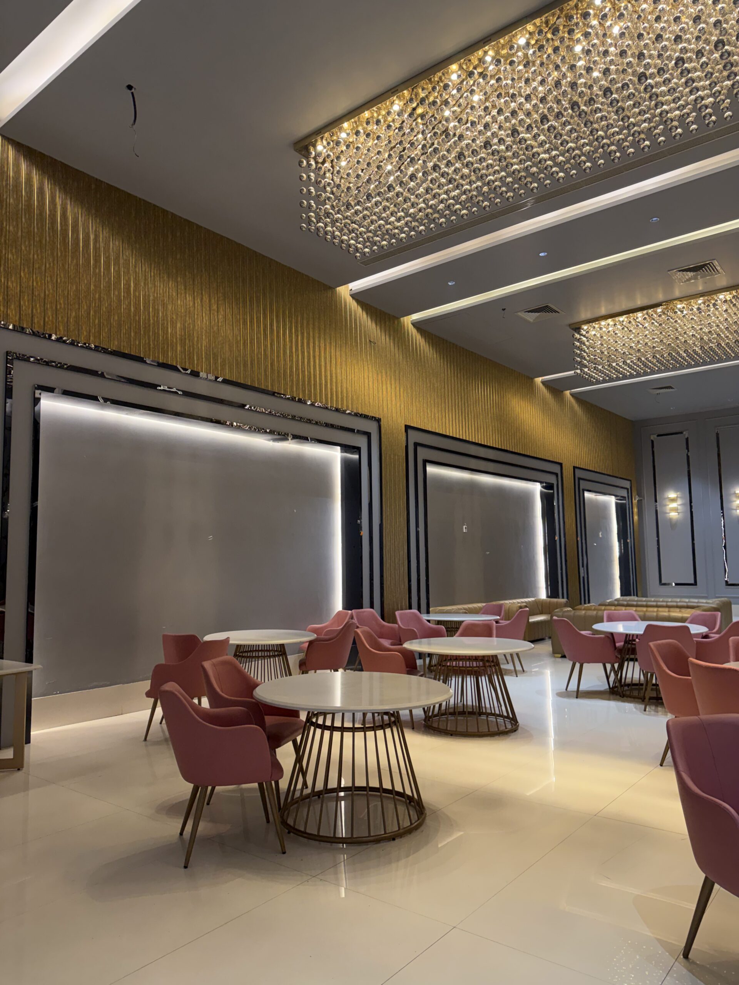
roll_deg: -0.5
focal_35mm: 24
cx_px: 370
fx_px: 683
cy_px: 492
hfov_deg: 56.8
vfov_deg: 71.6
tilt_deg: +6.6
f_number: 1.78
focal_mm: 6.76
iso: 200
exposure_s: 1/100
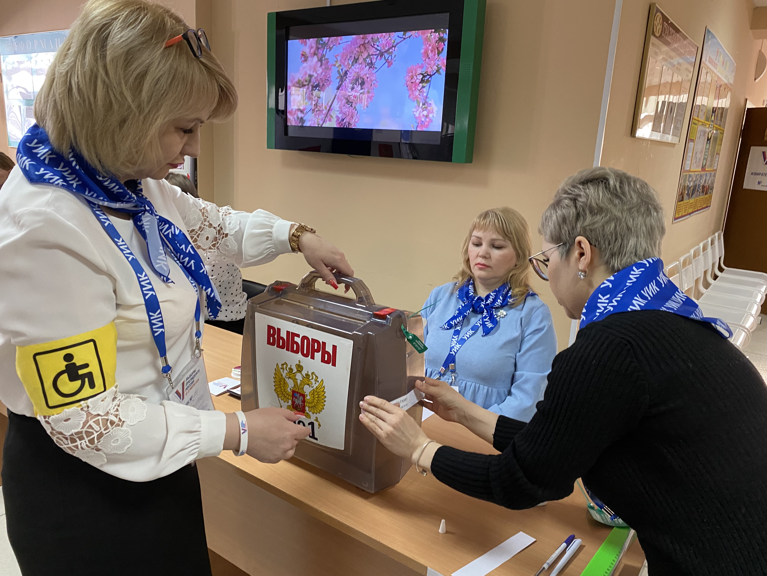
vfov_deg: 53.1
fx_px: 576
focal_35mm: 26
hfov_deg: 67.3
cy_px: 288
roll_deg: -3.6
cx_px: 384
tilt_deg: -12.2
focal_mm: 4.25
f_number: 1.8
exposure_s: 1/50
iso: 400
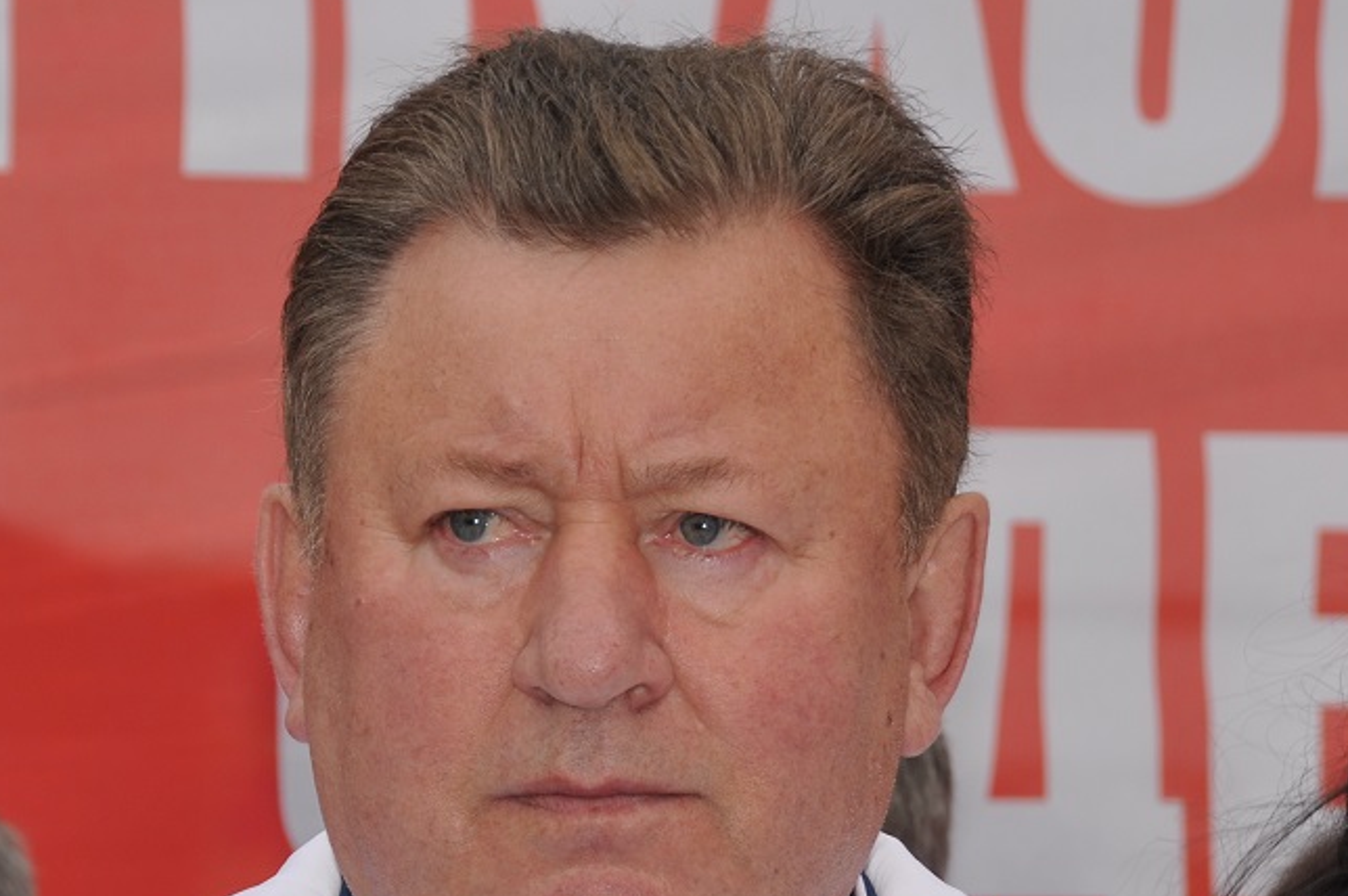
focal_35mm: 270
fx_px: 10100
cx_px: 518
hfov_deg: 7.6
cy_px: 851
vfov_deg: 5.1
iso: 200
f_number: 9
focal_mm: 90
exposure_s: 1/200
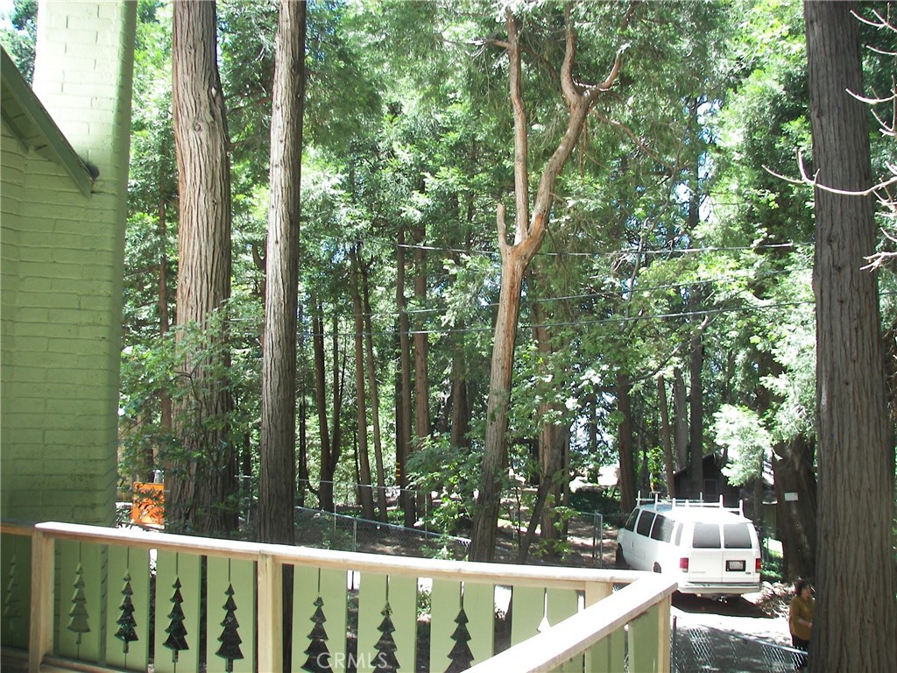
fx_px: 933
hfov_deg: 51.4
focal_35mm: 36
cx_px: 448
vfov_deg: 39.7
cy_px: 336
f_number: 2.8
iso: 50
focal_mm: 6
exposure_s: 1/60
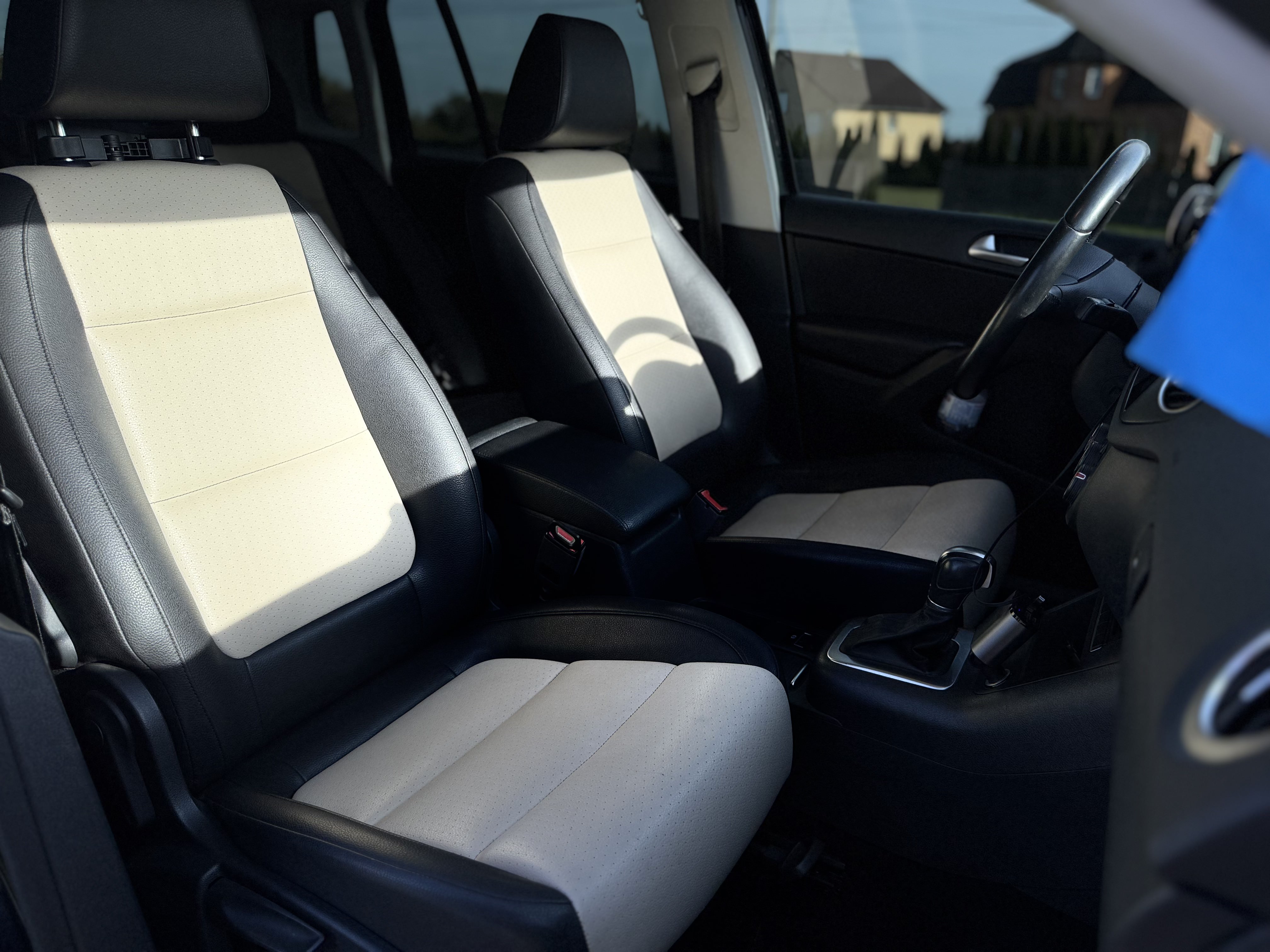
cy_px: 476
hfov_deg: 71.6
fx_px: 881
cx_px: 635
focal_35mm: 24
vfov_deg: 56.8
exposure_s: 1/3247
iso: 80
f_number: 1.78
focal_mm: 6.76
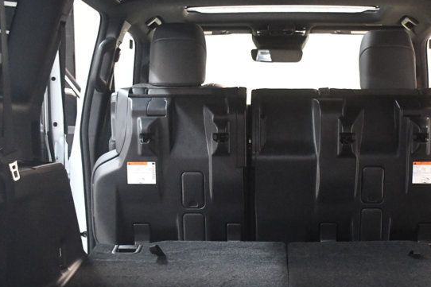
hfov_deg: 29.5
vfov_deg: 19.8
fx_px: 814
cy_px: 225
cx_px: 272
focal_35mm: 68
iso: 5600
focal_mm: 24
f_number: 3.8
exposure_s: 1/60
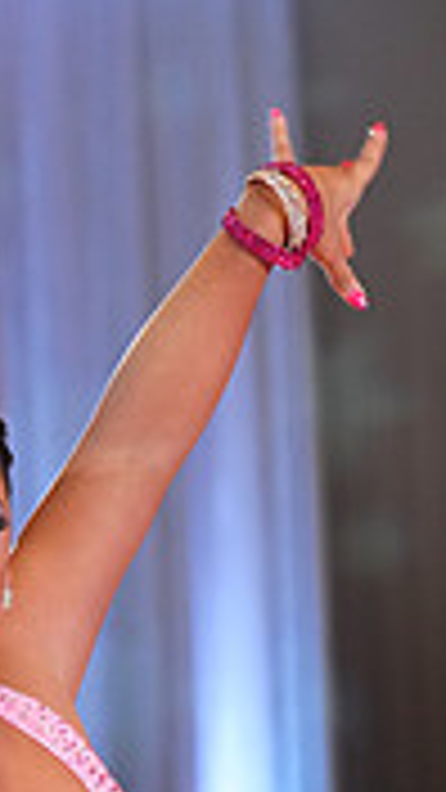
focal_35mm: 242
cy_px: 1292
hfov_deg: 5.0
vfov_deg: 8.6
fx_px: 5088
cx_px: -137
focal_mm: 70
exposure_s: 1/500
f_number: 3.5
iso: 3200
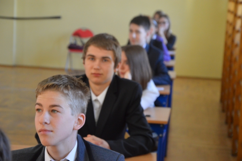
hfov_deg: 17.1
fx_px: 806
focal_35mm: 120
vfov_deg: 11.4
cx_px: 121
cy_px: 80
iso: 1600
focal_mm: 80
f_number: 5.3
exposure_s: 1/60
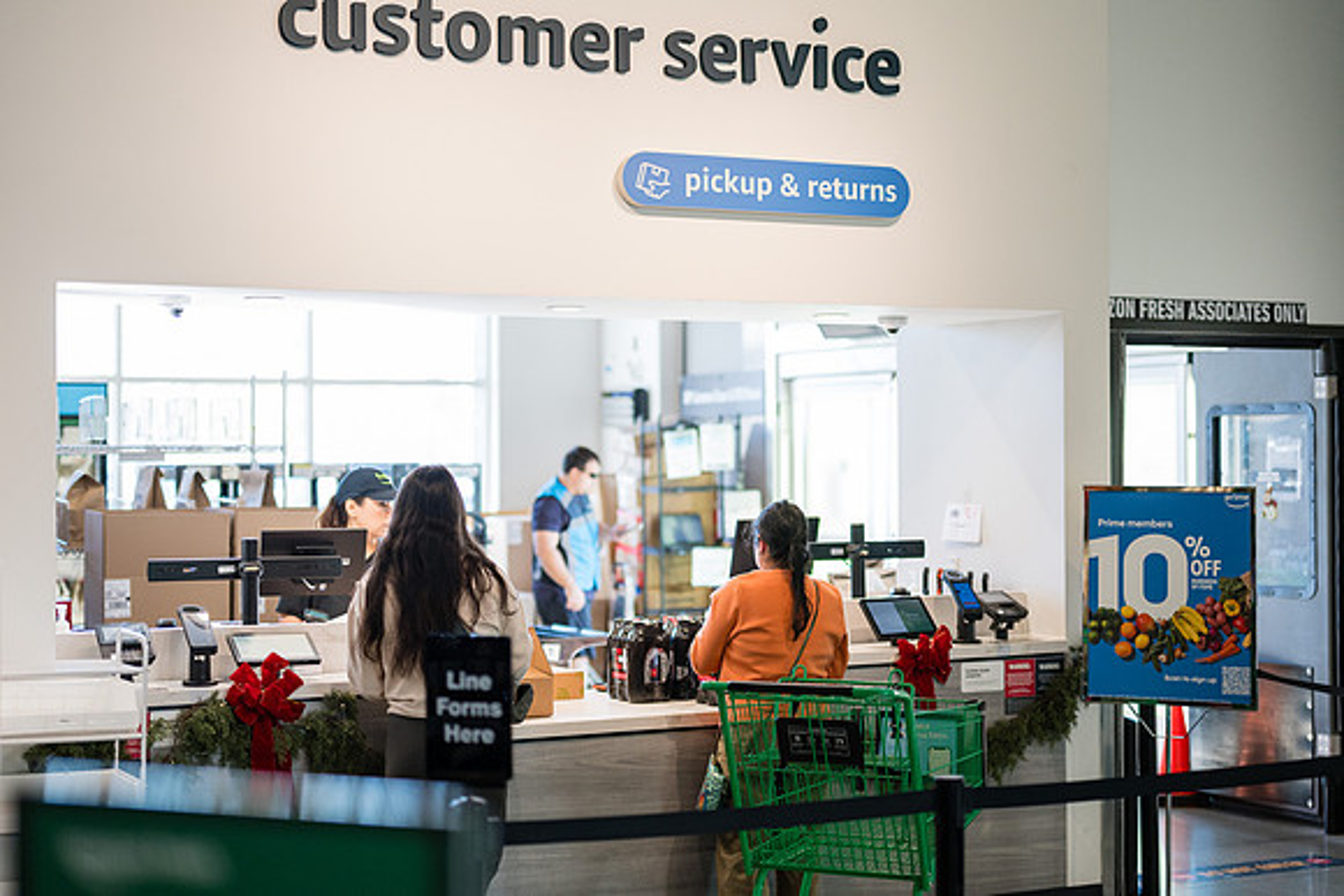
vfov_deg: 24.3
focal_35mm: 56
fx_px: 2080
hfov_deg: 35.8
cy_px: 397
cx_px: 653
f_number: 1.4
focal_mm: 50
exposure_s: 1/1250
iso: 800
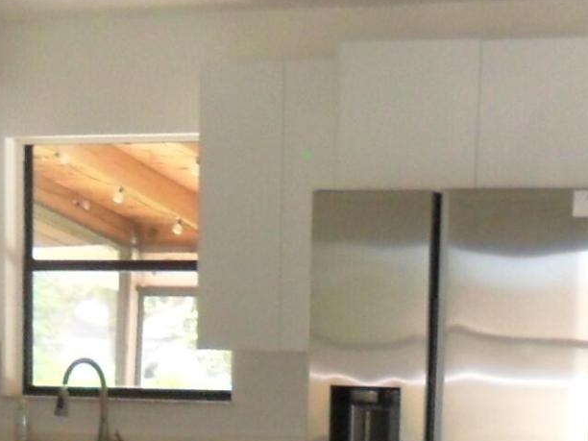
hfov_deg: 15.5
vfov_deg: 10.9
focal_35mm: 127
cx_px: 299
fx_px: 2157
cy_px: 786
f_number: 3.5
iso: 160
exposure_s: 1/45
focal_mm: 4.9
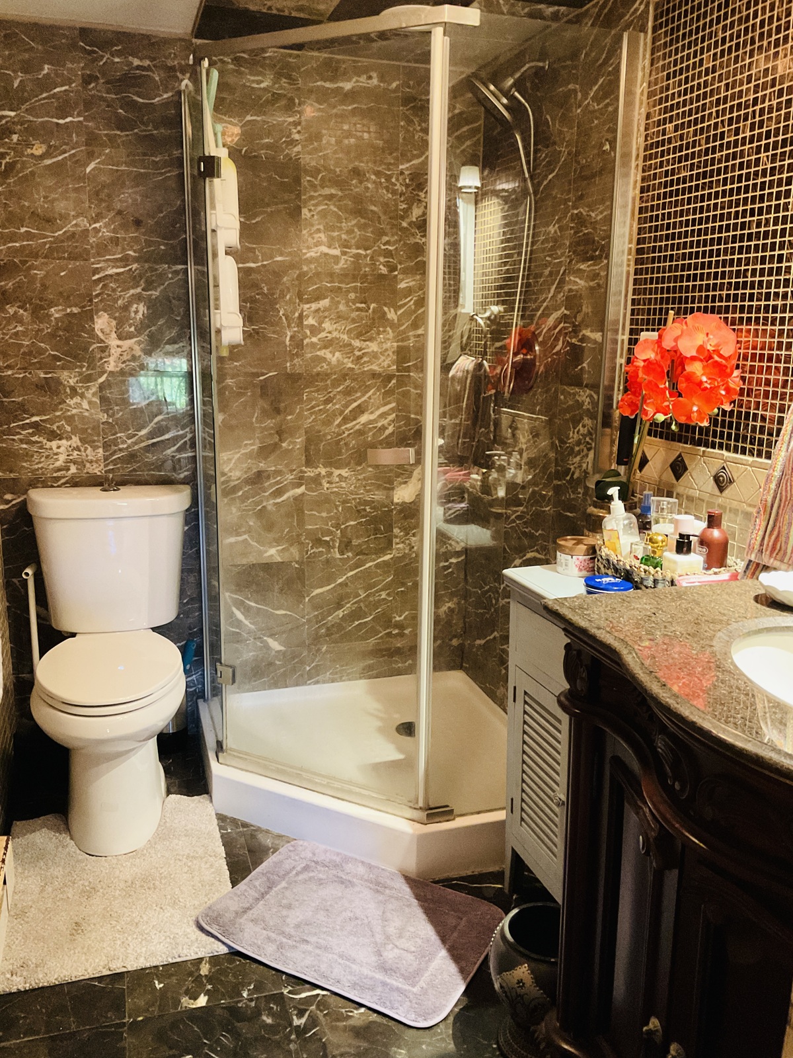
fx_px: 886
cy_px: 529
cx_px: 396
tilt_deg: -12.7
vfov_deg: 61.7
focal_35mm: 29
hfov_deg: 48.2
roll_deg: -0.8
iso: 400
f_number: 1.8
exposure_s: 1/30
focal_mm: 3
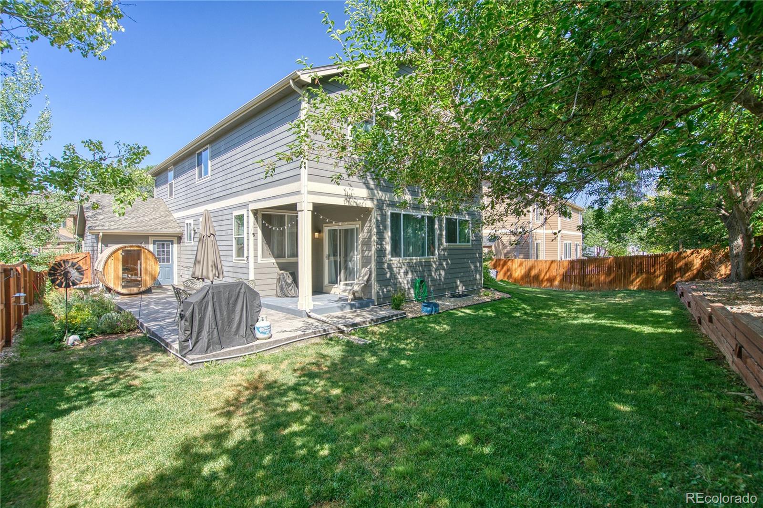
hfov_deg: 96.7
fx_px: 339
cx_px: 382
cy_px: 254
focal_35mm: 16
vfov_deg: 73.7
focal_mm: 16
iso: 500
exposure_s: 1/400
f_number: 5.6
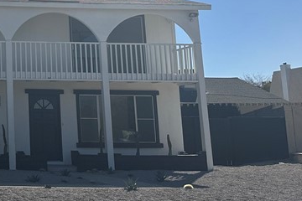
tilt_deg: +10.4
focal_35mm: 71
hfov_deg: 24.7
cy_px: 37
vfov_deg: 19.0
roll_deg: -1.2
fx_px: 596
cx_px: -91
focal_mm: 6.86
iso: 80
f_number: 1.78
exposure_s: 1/9709
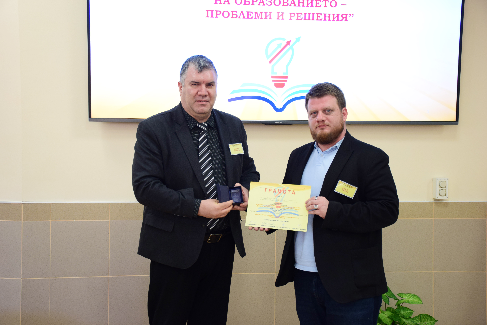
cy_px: 162
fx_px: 710
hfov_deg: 37.8
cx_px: 244
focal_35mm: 52
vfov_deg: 25.8
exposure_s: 1/50
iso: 800
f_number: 4.2
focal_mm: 35
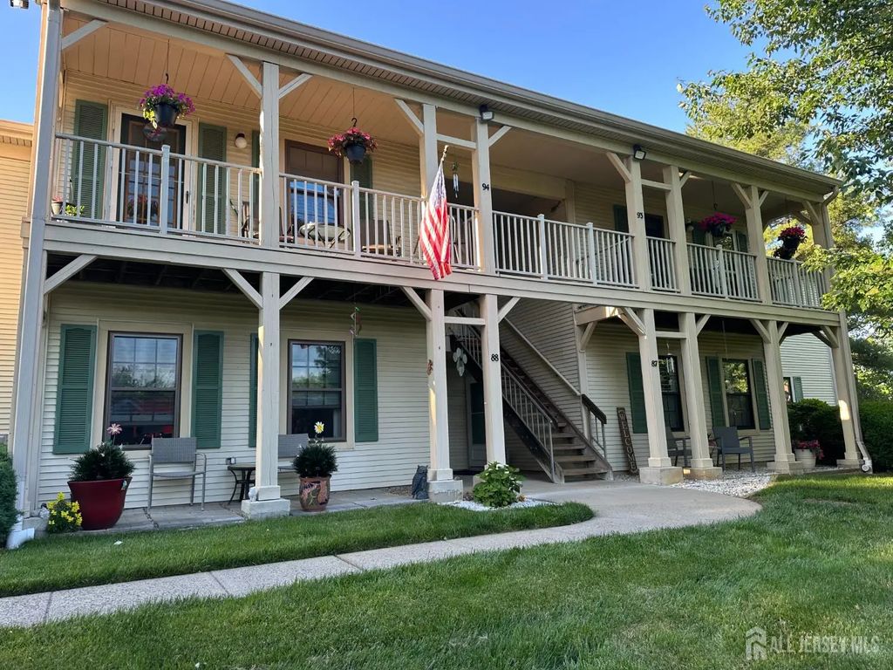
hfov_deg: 71.6
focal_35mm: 24
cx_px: 446
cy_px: 335
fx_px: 619
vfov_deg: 56.8
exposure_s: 1/240
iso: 64
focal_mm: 6.86
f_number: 1.78
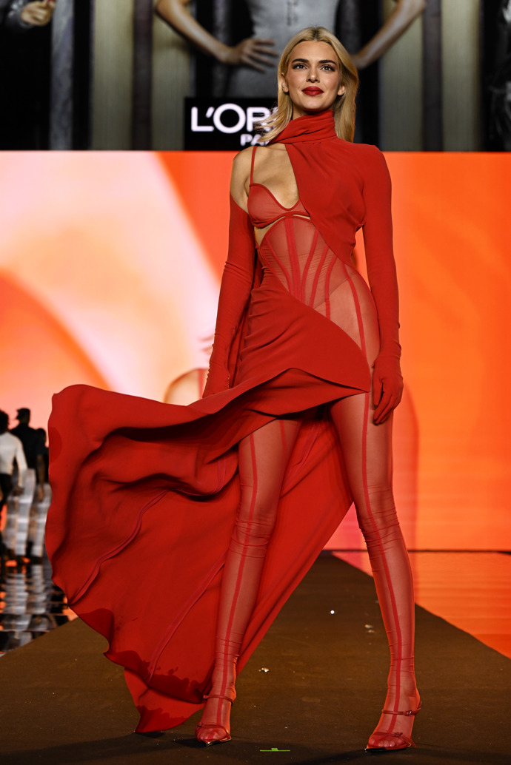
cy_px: 382
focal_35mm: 70
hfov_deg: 19.5
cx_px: 256
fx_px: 1489
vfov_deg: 28.8
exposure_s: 1/640
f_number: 5
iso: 1600
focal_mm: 70
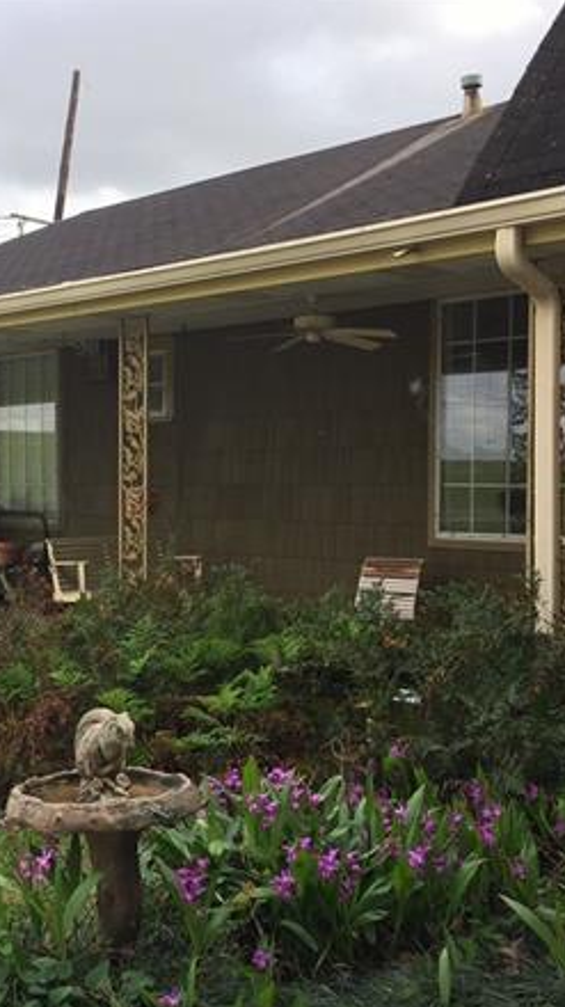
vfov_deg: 44.6
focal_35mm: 46
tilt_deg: -2.2
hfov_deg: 25.6
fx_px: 1227
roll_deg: -1.1
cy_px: 538
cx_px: 135
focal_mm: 4.15
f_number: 2.2
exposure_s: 1/557
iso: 32
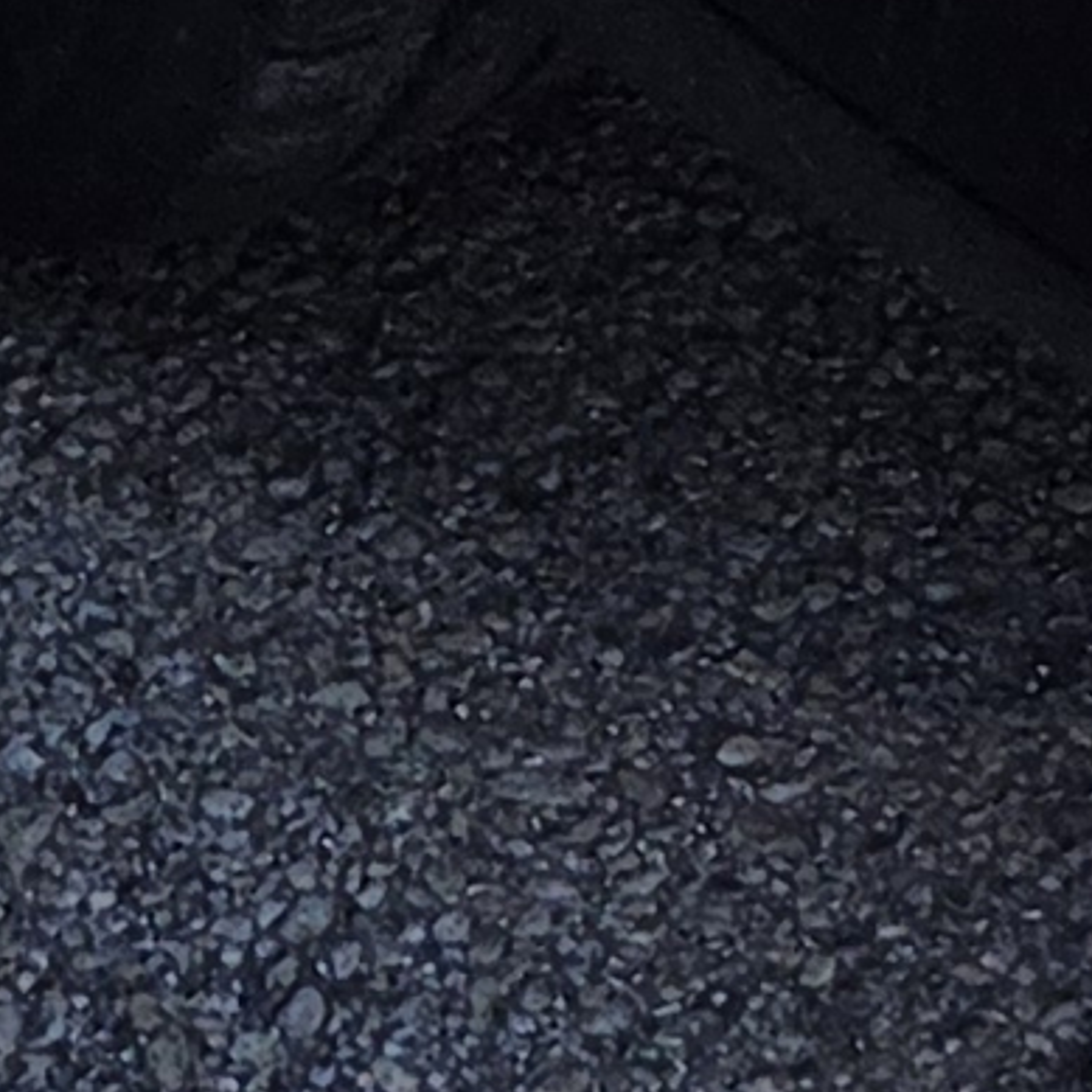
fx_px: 7459
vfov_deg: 7.1
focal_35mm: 209
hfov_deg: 8.2
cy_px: -2658
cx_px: 1493
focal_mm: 5.4
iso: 80
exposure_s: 1/5127
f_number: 1.8
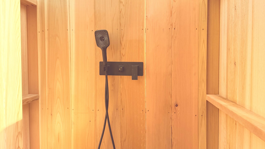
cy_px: 68
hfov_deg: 56.6
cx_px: 132
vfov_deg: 33.7
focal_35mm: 35
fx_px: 246
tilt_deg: -3.8
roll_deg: -0.7
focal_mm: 6.76
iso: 100
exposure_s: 1/535
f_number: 1.78
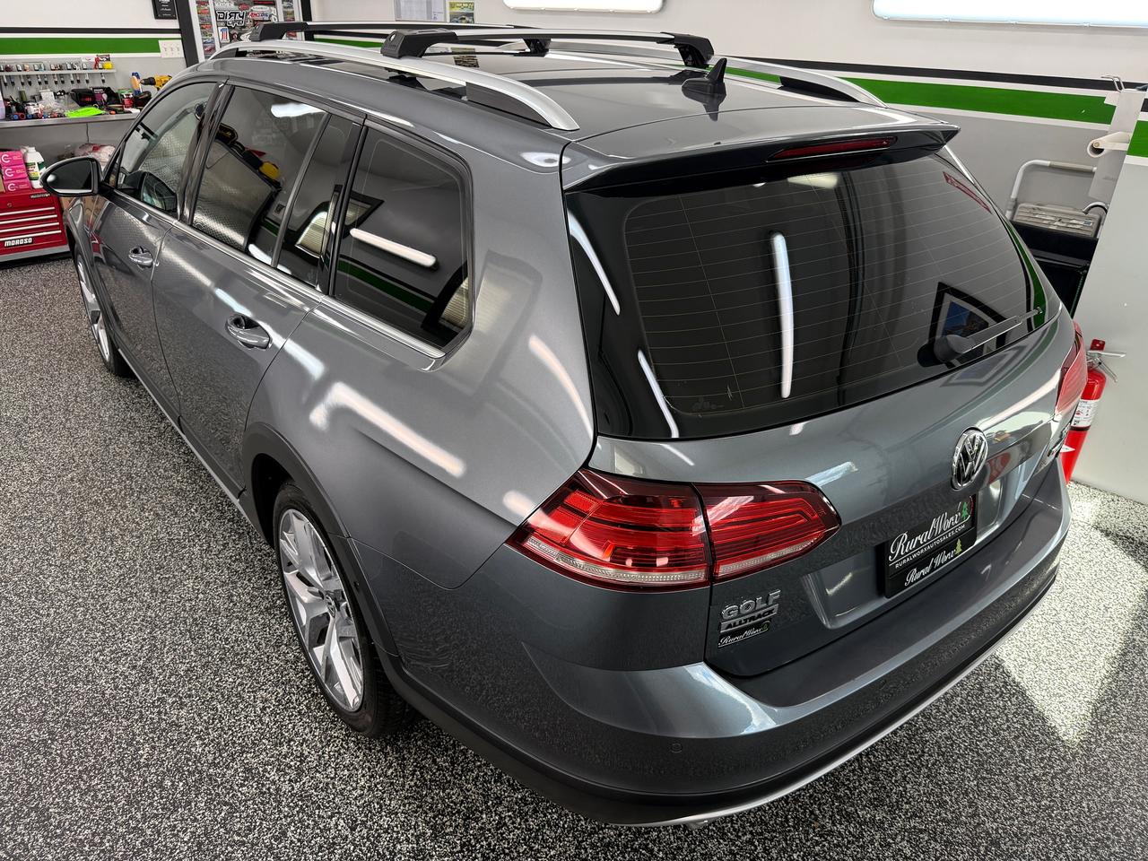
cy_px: 430
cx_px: 574
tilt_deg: -26.7
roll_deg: -1.9
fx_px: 796
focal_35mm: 24
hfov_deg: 71.6
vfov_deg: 56.8
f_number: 1.78
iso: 100
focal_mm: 6.76
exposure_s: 1/192
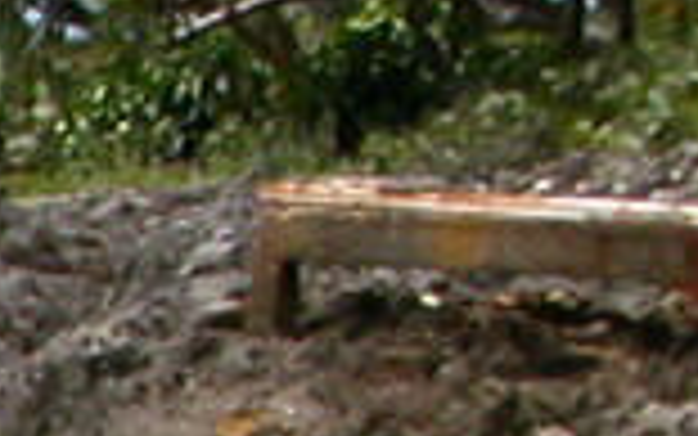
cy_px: 1524
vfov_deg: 2.9
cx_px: -1513
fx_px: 8525
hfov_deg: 4.5
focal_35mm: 448
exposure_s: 1/1328
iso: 100
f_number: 3.5
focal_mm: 9.7
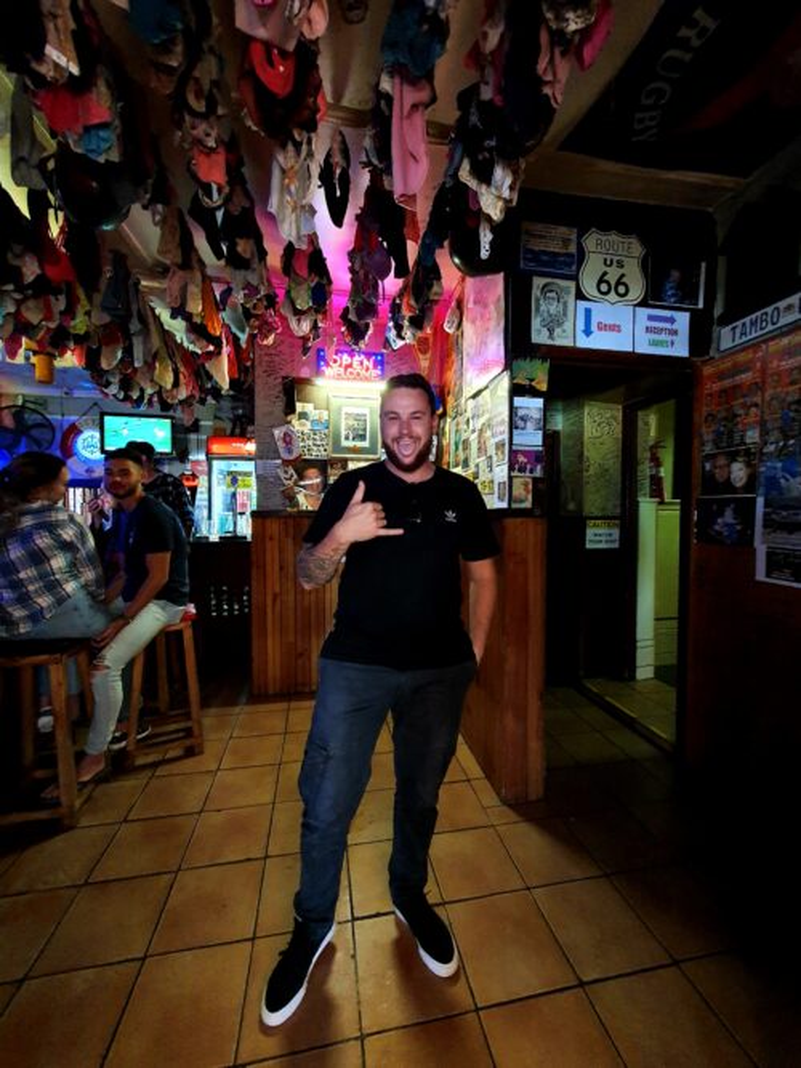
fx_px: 401
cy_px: 534
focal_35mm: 13
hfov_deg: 89.9
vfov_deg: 106.2
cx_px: 400
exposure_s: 1/20
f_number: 2.2
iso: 640
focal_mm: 1.8
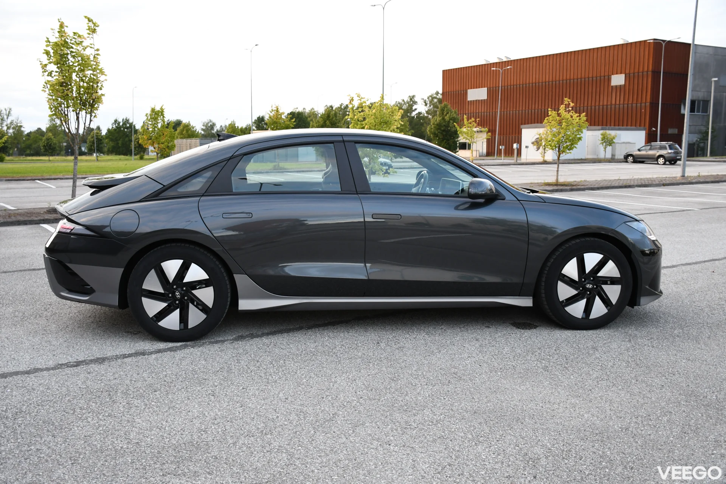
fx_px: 665
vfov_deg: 40.0
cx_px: 363
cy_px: 242
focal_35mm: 33
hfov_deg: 57.2
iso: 800
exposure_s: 1/320
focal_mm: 22
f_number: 3.5
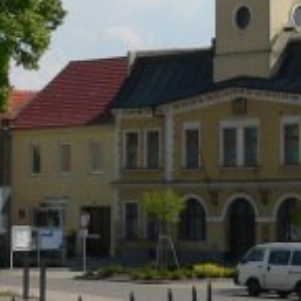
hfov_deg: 9.8
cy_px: 29
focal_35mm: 177
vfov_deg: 9.8
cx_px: 265
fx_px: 1741
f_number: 5.2
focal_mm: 6
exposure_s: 1/500
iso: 80
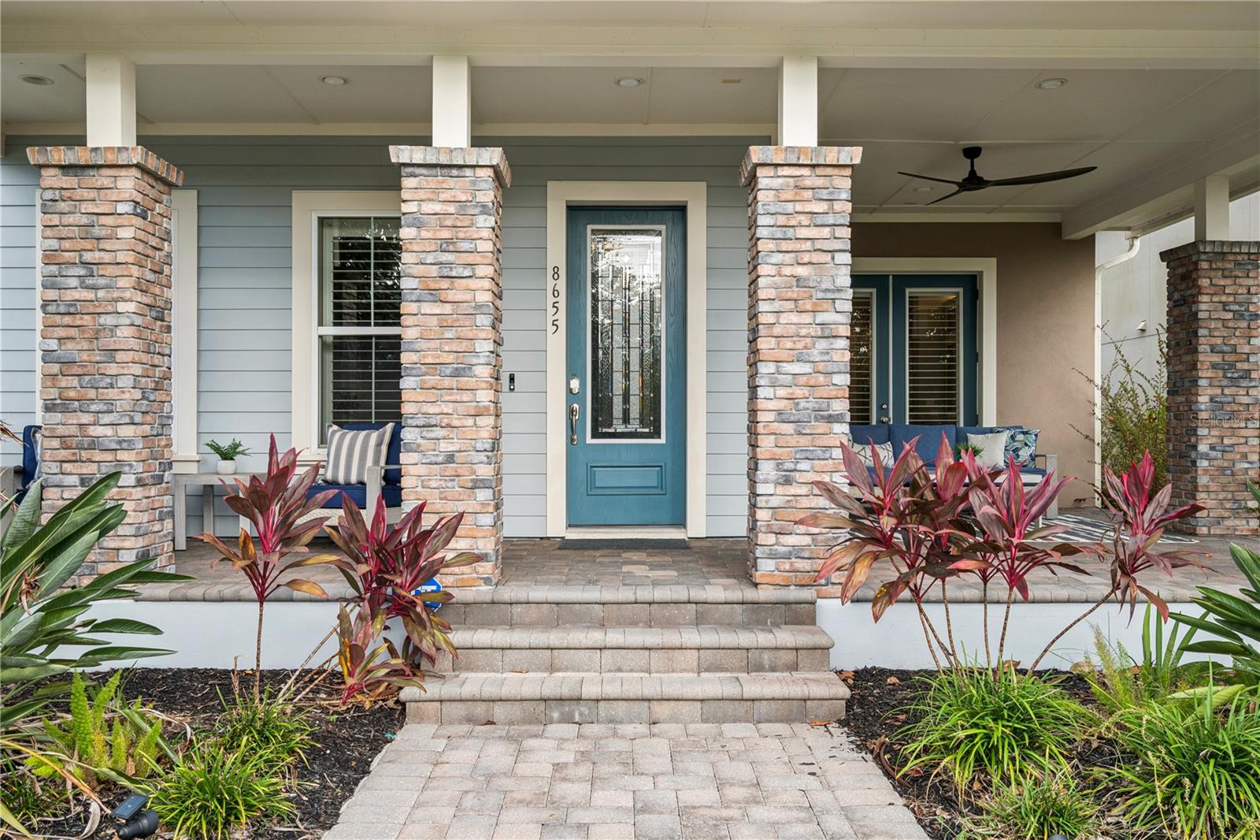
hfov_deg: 60.3
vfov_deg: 42.3
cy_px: 420
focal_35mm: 31
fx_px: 1085
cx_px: 630
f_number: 14
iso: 250
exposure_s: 1/30
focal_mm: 31
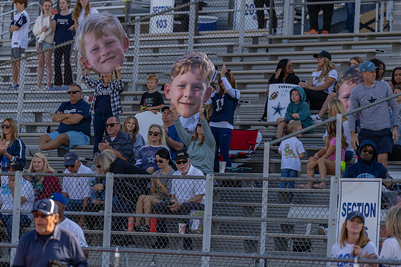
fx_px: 2462
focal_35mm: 221
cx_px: 195
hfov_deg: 9.3
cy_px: 135
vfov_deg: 6.2
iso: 100
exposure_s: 1/1000
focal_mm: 200
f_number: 3.2
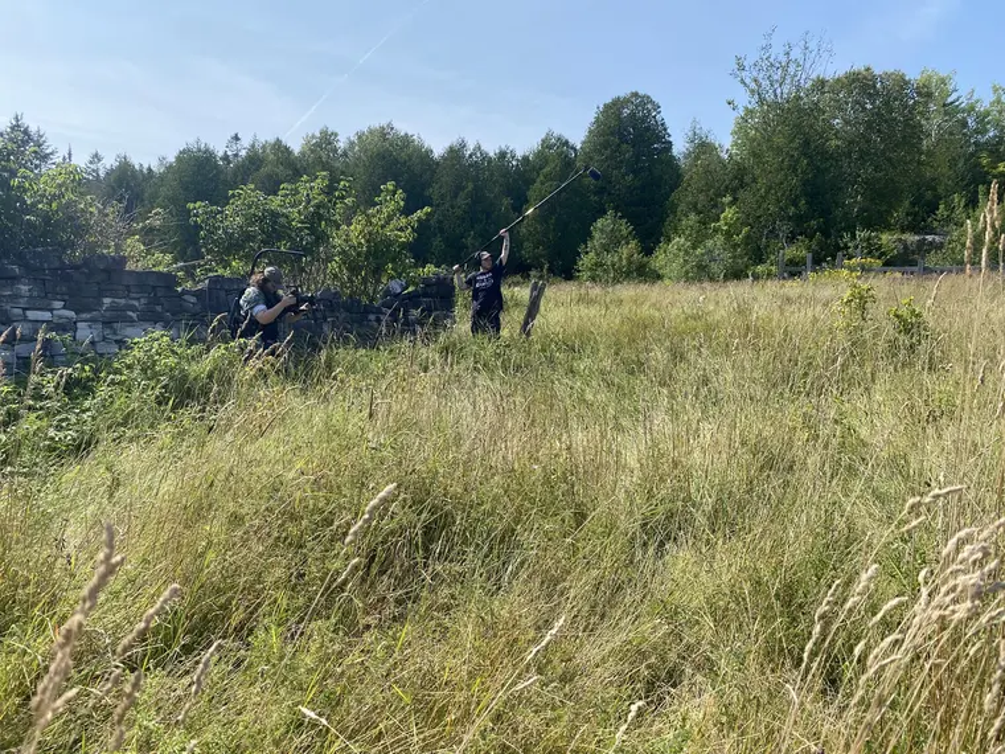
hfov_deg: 67.3
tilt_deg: -4.4
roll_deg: -1.4
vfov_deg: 53.1
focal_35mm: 26
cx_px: 502
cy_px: 377
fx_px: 755
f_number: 1.8
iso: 32
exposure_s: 1/1808
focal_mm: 4.25
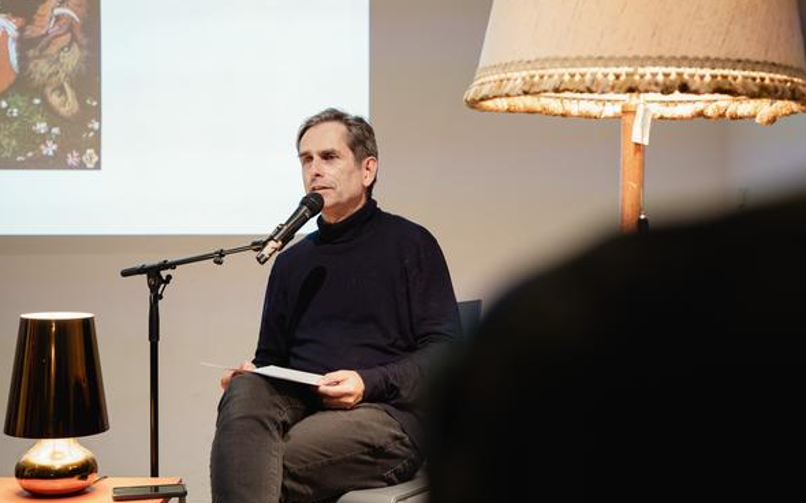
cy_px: 257
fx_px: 1164
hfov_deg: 38.2
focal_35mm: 53
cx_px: 408
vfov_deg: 24.4
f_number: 2.8
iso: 1000
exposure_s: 1/50
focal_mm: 50
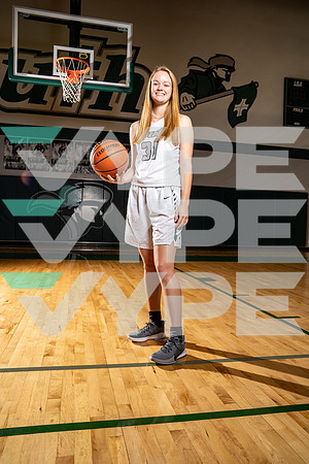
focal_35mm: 28
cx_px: 154
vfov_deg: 65.5
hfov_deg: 46.4
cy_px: 232
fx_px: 360
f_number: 5.6
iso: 400
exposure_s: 1/250
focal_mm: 28
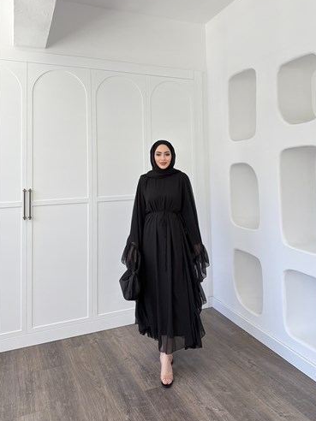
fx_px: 316
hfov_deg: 53.0
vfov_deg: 67.3
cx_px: 166
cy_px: 202
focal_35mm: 26
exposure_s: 1/1005
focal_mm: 6.76
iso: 250
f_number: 1.78
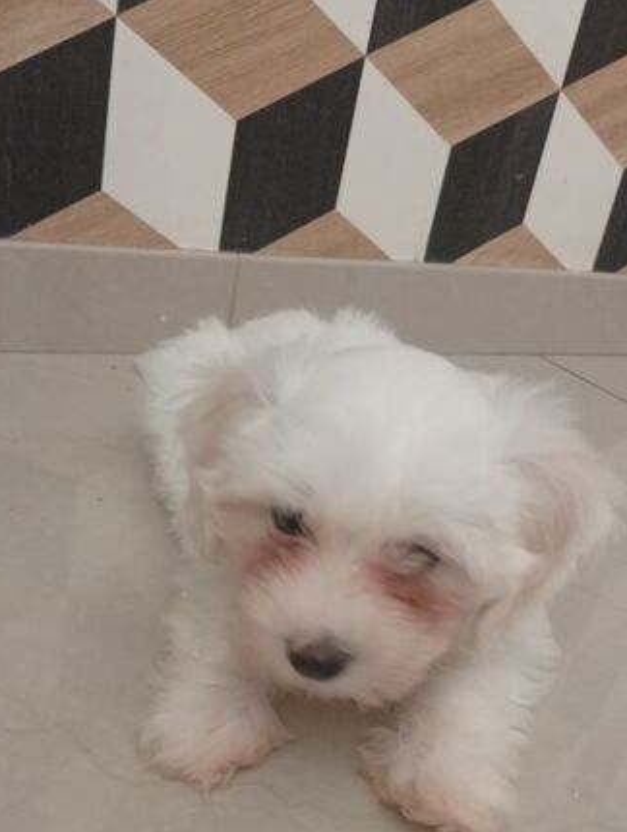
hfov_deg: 35.8
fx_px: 963
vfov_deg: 46.0
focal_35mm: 40
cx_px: 226
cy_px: 552
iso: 980
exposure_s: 1/20
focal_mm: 3.98
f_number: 1.8
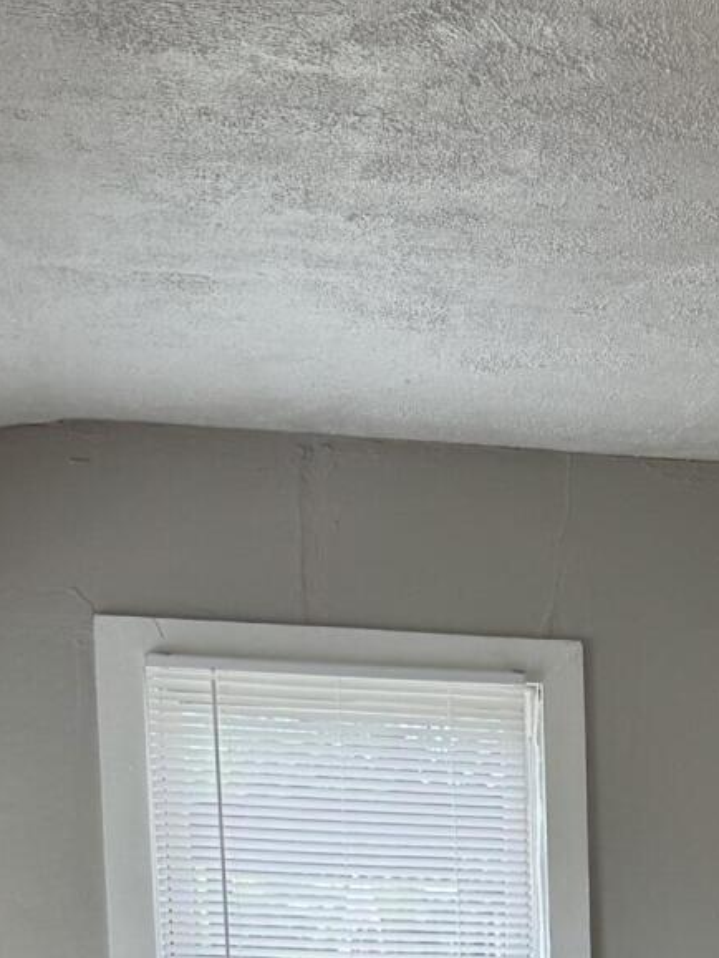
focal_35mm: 83
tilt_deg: -9.4
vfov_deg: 20.6
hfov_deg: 16.9
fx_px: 2297
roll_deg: +1.8
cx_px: 881
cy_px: 1382
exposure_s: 1/120
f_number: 1.78
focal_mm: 6.76
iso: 80
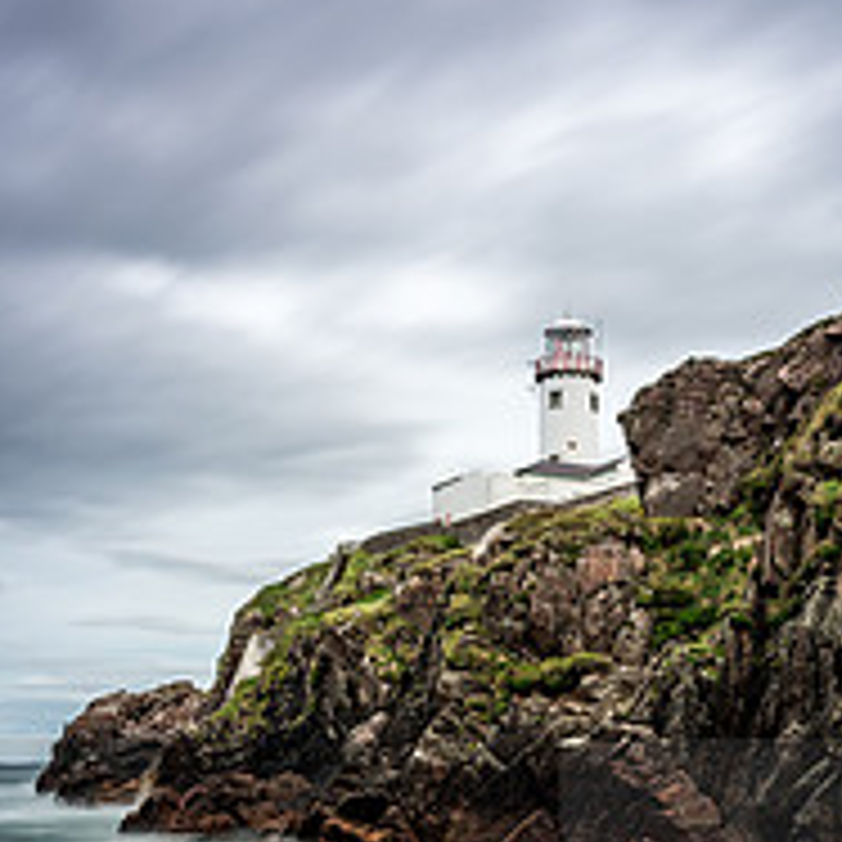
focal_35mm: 51
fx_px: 1403
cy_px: 964
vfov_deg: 29.5
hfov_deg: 33.1
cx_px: 563
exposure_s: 30
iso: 100
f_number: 8
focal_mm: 25
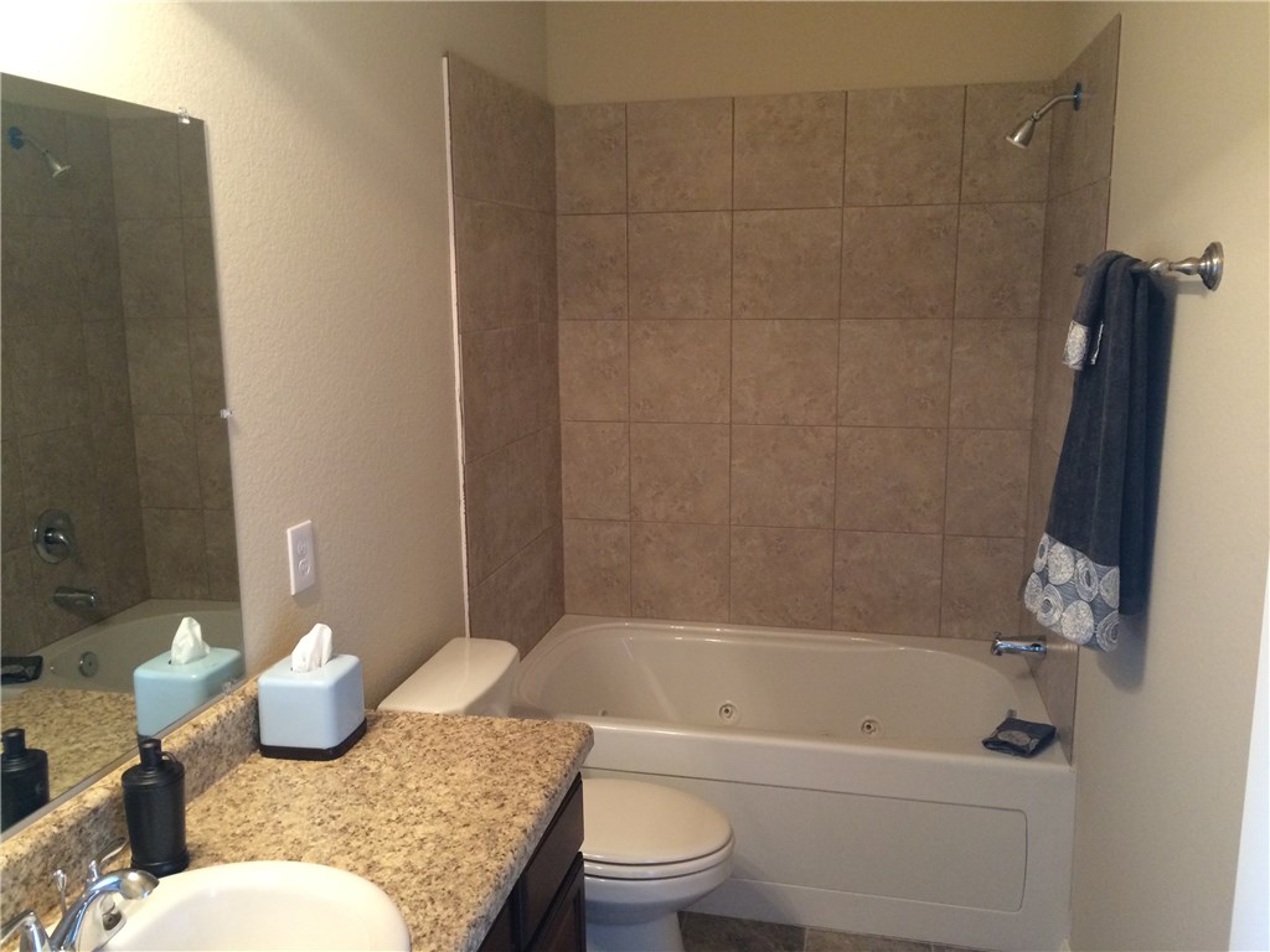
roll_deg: -0.2
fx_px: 1064
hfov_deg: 61.7
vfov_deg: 48.2
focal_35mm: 29
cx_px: 635
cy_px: 476
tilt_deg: -11.2
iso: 160
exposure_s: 1/30
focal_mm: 4.15
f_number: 2.2
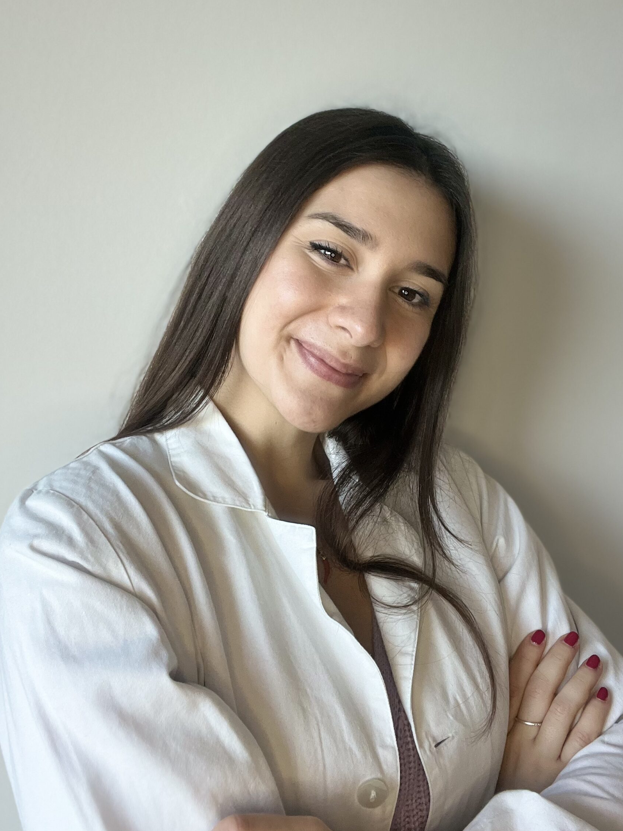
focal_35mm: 34
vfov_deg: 53.8
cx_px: 333
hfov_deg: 41.8
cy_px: 364
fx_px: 816
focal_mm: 2.71
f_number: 2.2
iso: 100
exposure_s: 1/76
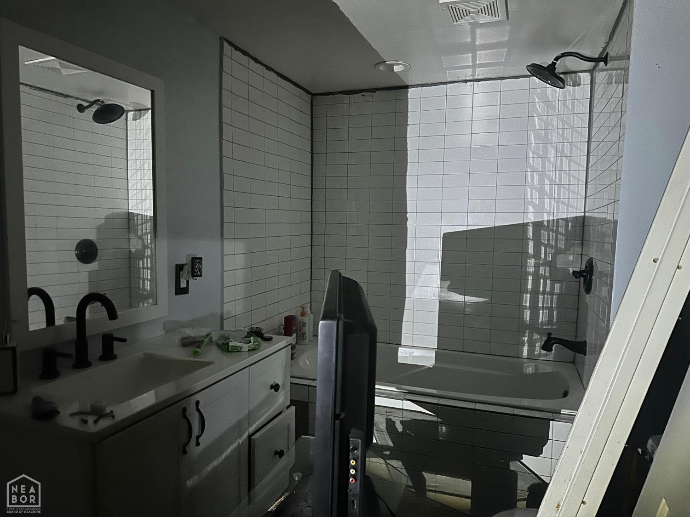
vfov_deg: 56.8
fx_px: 478
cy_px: 258
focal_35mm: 24
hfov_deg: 71.6
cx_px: 345
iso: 1600
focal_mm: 6.86
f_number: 1.78
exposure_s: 1/23
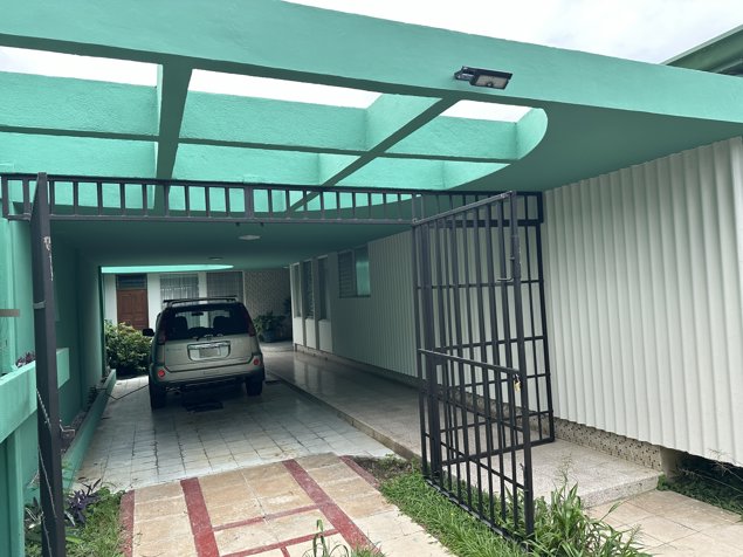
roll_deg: +2.8
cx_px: 372
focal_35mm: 24
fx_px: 515
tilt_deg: +1.1
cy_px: 278
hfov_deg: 71.6
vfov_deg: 56.8
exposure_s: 1/1050
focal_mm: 6.86
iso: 80
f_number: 1.78
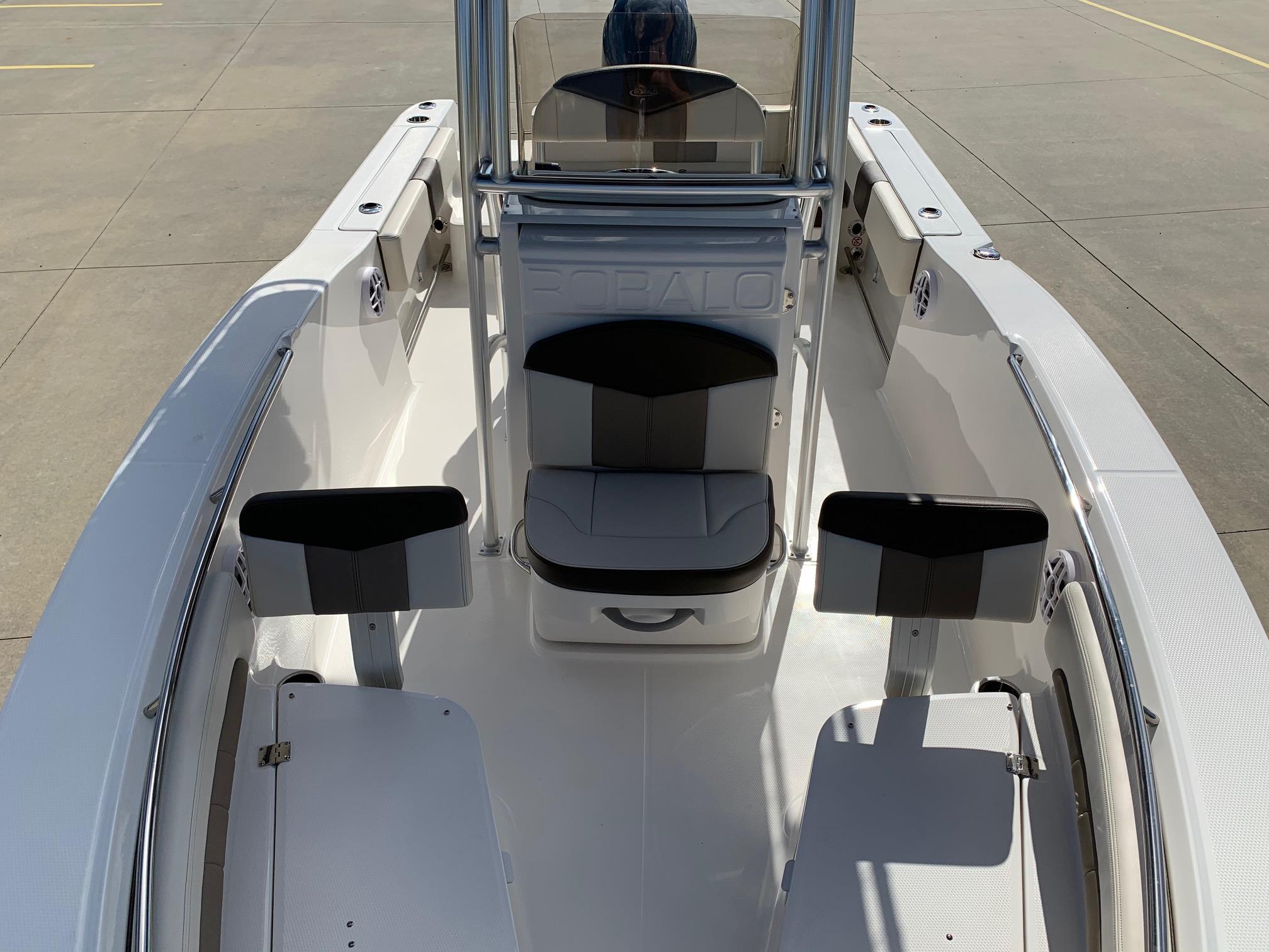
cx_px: 634
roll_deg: -0.1
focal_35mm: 26
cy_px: 476
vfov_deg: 53.1
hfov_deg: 67.3
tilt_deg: -37.9
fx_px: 953
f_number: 1.8
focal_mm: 4.25
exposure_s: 1/5128
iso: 25
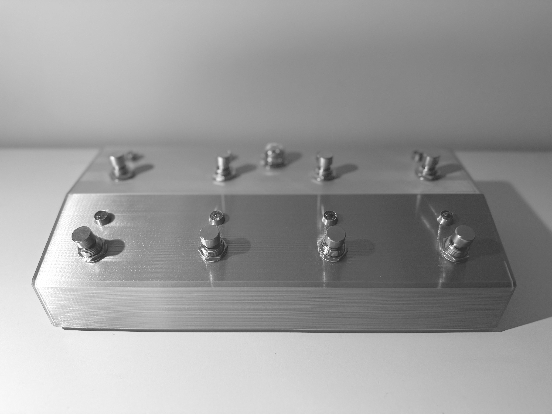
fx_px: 383
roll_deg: +1.0
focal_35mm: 24
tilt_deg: -34.7
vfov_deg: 56.8
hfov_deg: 71.6
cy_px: 207
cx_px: 276
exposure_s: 1/120
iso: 250
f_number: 1.78
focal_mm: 6.76
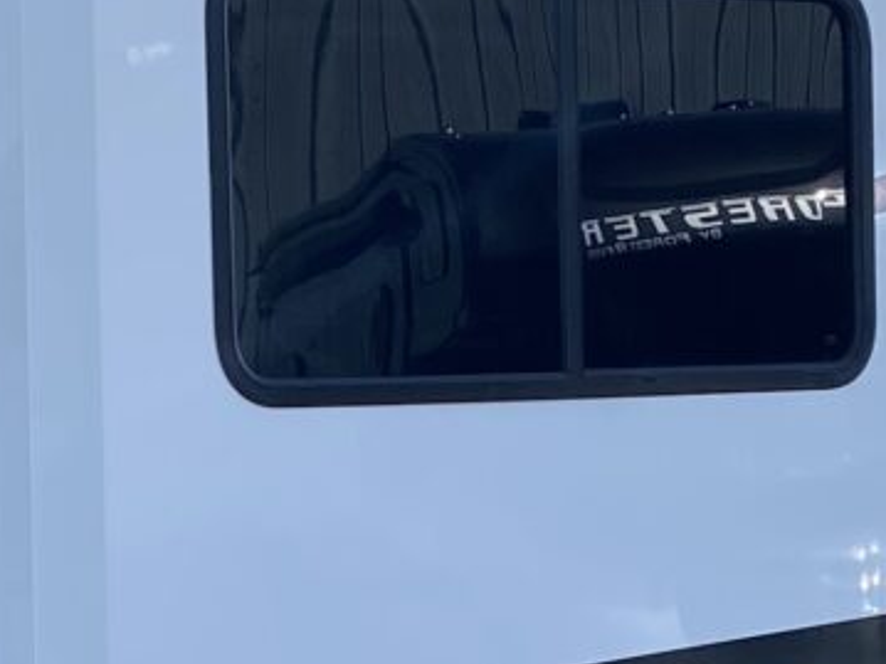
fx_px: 3557
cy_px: 625
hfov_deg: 14.0
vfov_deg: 10.6
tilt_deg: -4.1
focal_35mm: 139
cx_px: 5
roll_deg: -0.8
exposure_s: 1/3040
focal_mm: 4.25
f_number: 1.8
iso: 32
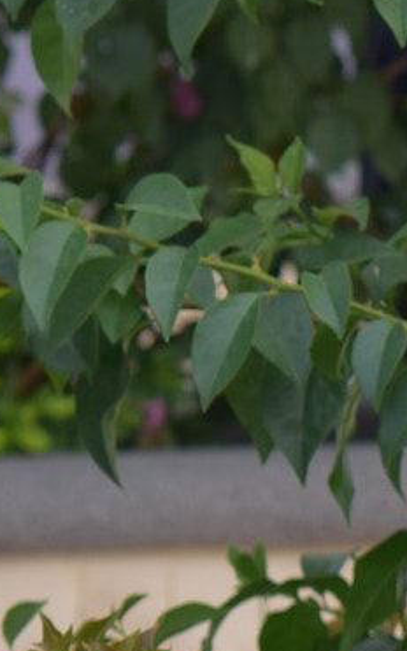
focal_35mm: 363
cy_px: -182
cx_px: 353
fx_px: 6443
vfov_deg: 5.7
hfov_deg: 3.6
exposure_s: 1/200
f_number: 5.6
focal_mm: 55
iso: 200
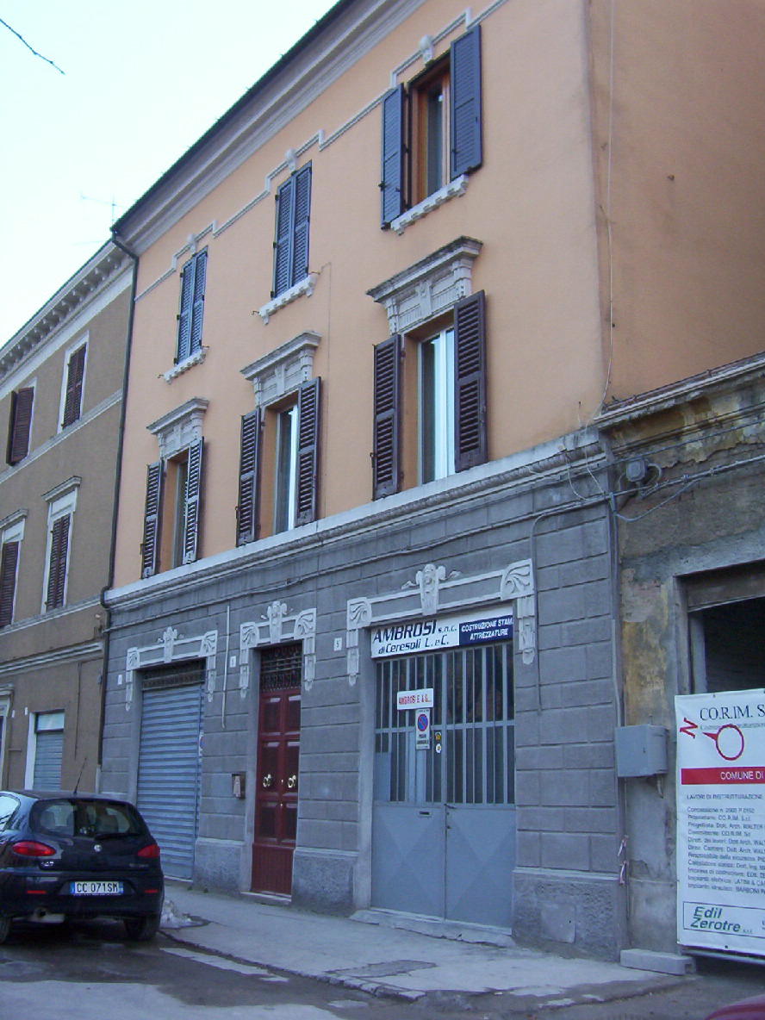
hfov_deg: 39.7
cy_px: 510
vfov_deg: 51.4
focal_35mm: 36
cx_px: 382
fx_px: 1061
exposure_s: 1/160
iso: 100
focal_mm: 5.54
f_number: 2.76
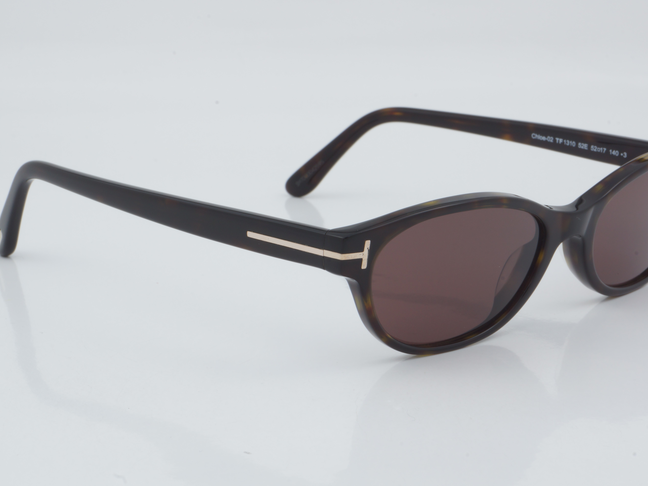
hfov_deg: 23.8
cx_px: 352
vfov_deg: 18.0
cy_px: 241
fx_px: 1535
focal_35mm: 82
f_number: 29
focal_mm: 50
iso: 100
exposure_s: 1/4
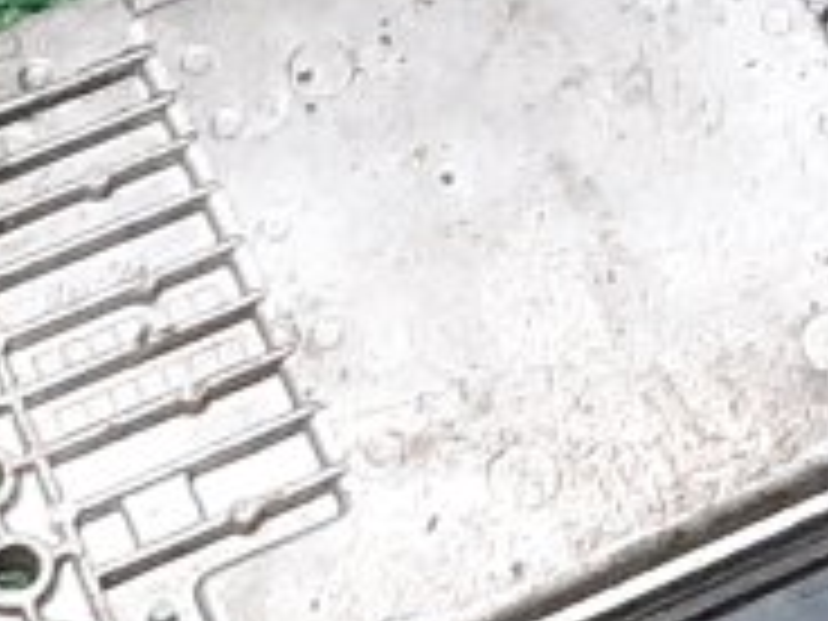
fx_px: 4880
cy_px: -1714
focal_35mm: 204
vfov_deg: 6.2
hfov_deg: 9.6
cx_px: 842
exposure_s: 1/33
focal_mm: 3.93
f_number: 1.7
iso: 197
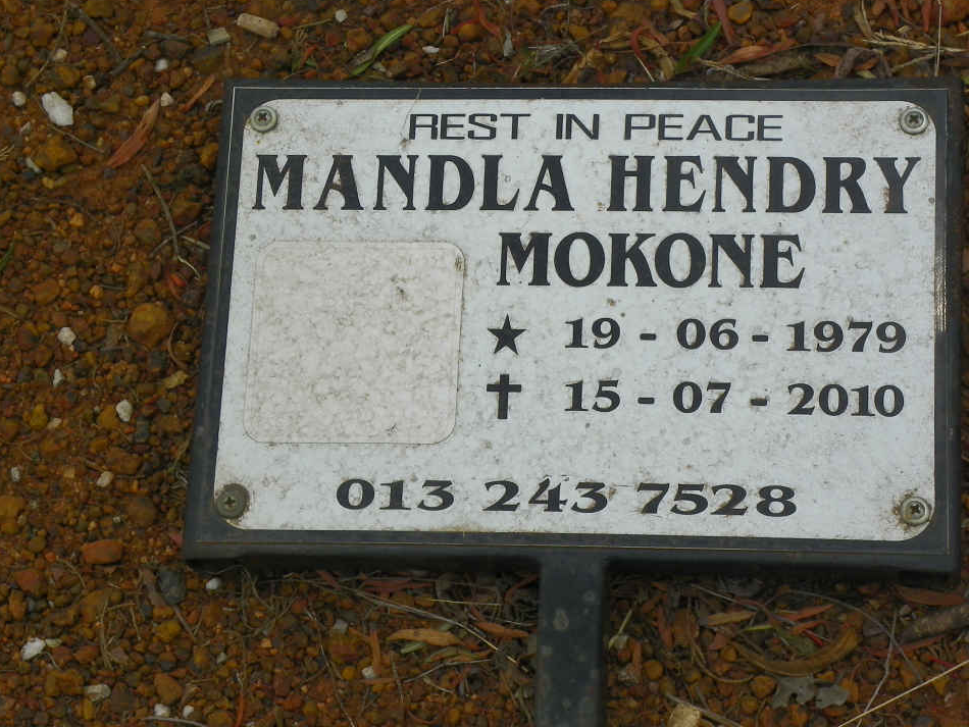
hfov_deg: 19.4
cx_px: 585
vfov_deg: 14.6
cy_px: 305
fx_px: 2828
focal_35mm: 101
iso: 64
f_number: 6.3
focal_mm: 14.2
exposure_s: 1/320
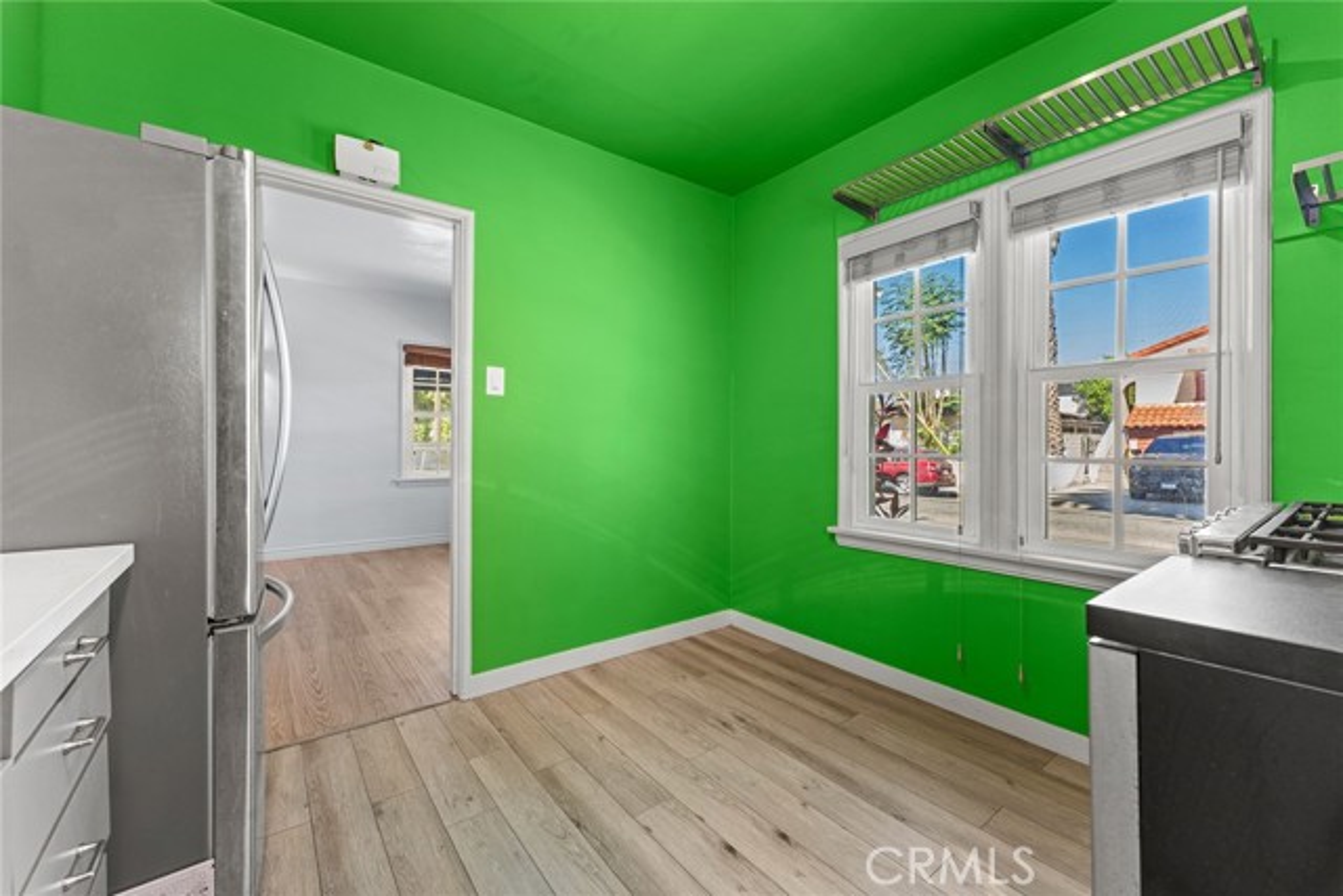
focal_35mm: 14
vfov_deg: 81.2
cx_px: 672
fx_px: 522
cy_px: 448
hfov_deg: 104.2
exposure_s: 1/5
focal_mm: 14
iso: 320
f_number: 6.3
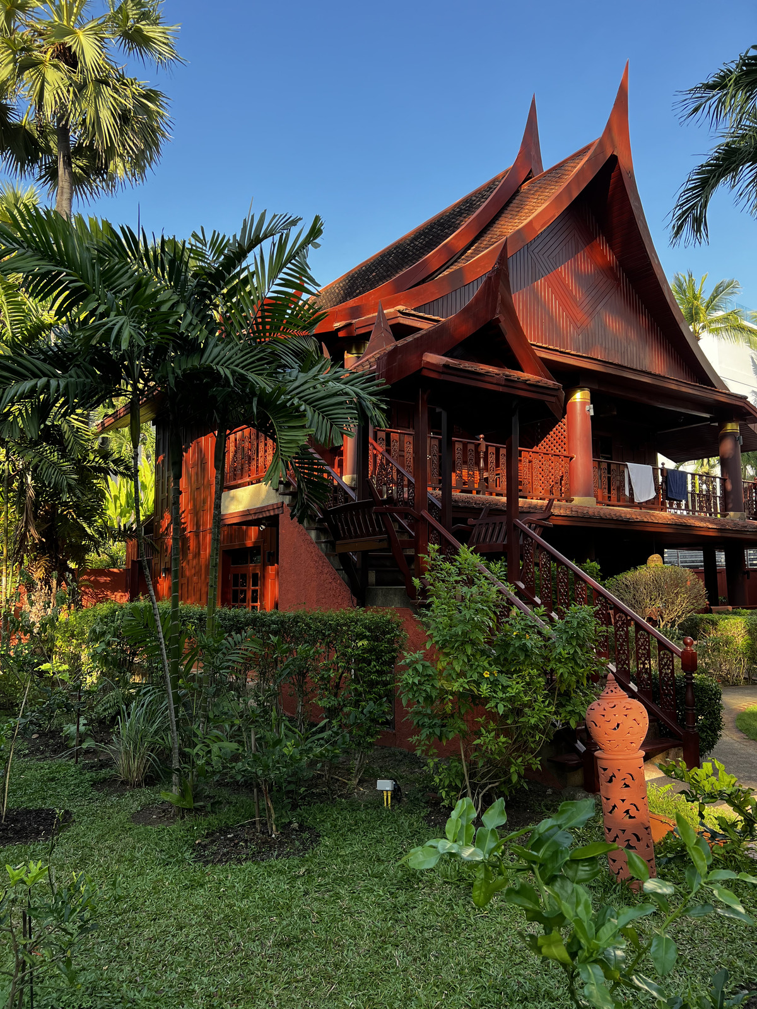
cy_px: 504
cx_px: 378
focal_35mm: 26
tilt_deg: +7.3
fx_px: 758
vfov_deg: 67.3
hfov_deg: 53.1
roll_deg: +0.5
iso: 50
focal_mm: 5.7
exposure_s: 1/797
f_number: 1.5
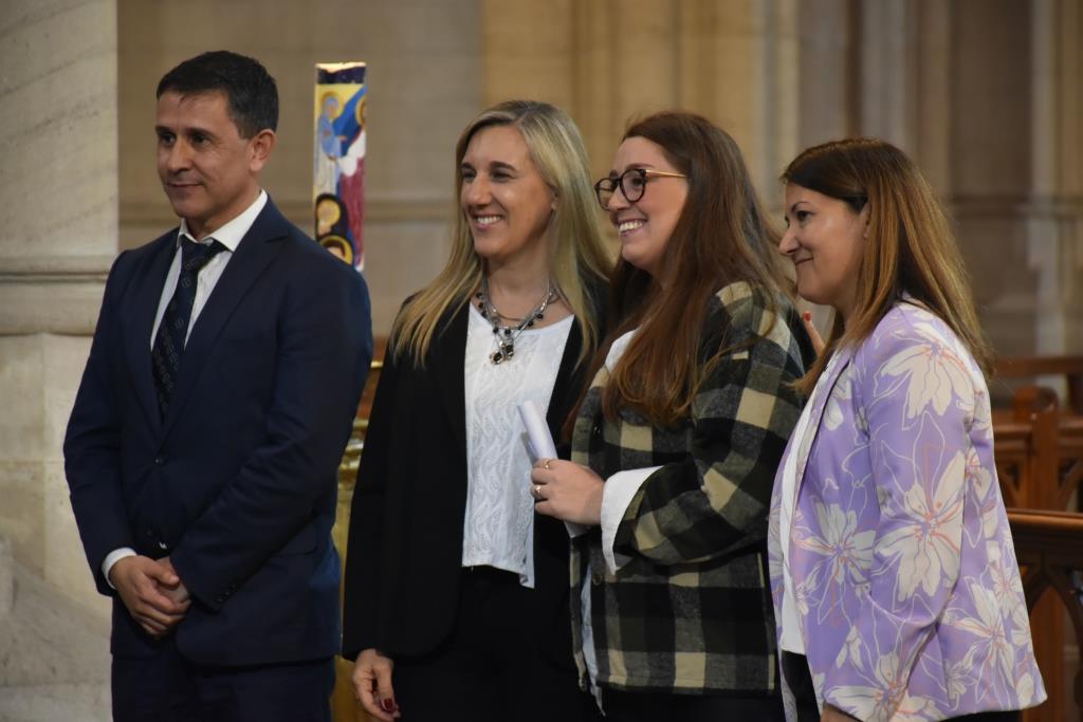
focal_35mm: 195
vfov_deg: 7.0
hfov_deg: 10.5
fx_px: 5867
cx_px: 542
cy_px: 361
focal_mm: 130
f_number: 5.6
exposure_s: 1/15
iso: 2000
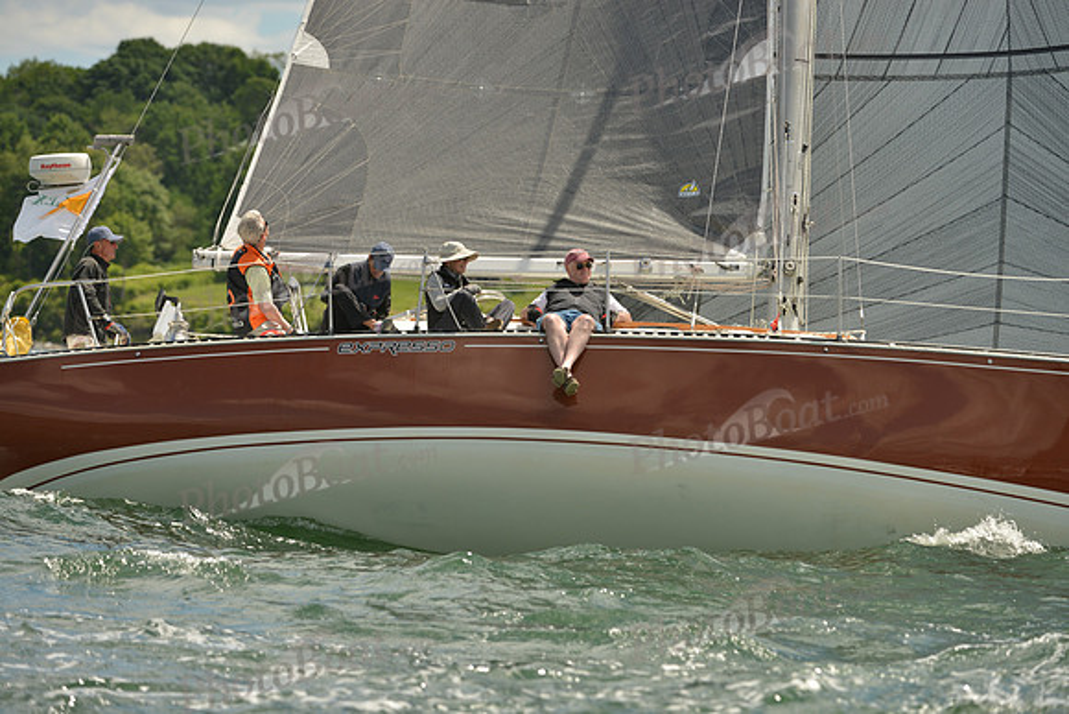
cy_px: 357
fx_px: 7425
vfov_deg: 5.5
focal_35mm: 250
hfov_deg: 8.2
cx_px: 534
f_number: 6.3
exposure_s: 1/800
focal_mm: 250
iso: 200
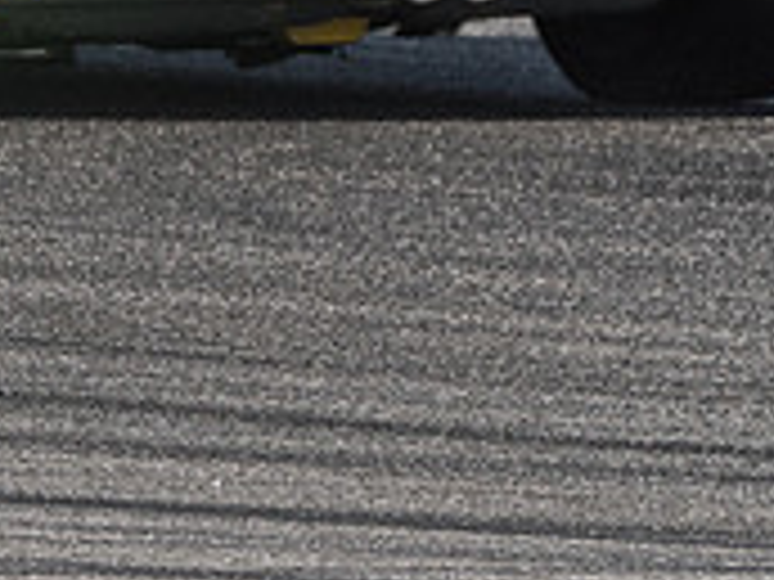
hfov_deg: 0.8
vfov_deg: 0.6
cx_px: -33
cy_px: -386
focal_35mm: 2398
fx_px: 53618
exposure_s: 1/800
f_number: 7.1
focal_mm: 300
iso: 200
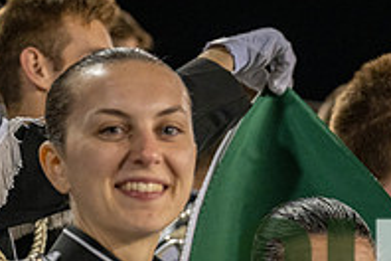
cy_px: 311
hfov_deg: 10.0
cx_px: 387
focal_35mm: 205
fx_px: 2226
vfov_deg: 6.7
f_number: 3.2
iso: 2000
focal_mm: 70
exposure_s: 1/500
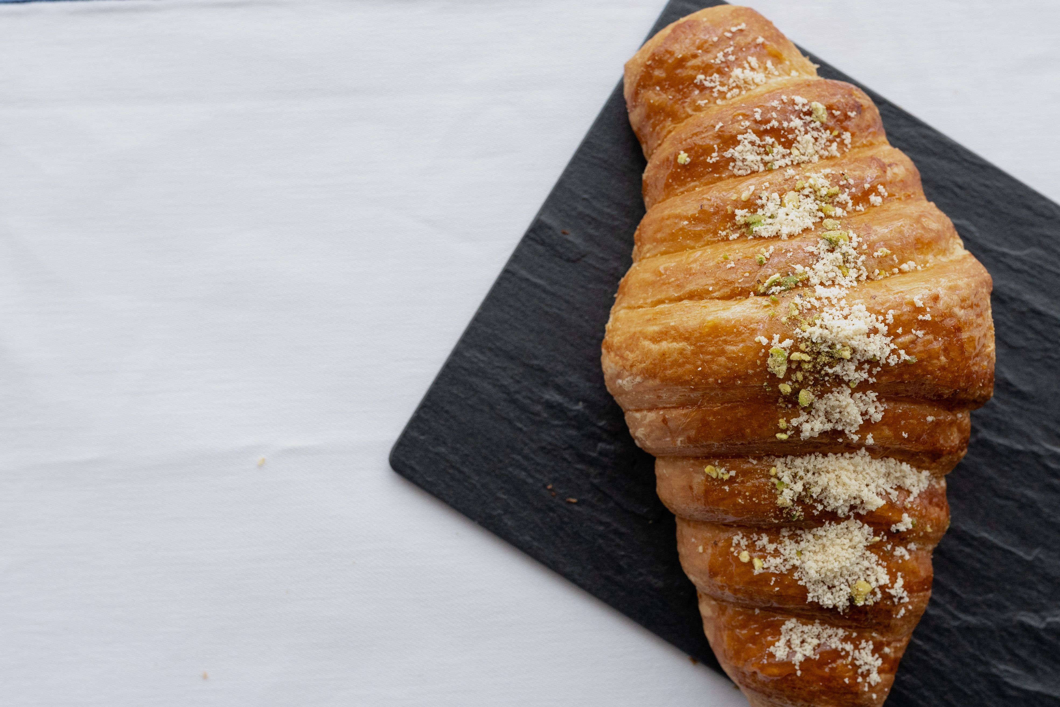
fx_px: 1531
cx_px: 530
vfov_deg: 26.0
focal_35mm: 52
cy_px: 354
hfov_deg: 38.2
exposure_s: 1/160
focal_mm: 35
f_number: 5
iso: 800
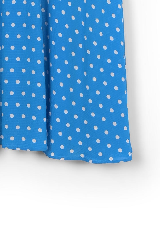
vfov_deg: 14.8
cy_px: 34
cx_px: 33
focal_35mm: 137
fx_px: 913
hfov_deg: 10.0
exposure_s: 1/125
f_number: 13
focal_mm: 37
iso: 100
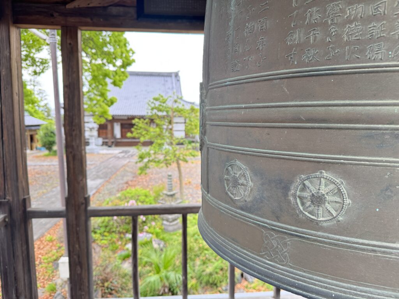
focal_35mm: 24
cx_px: 200
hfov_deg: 71.6
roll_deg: +0.3
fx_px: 277
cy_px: 150
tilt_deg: -5.5
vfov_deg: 56.8
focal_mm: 6.76
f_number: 1.78
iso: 200
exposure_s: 1/74
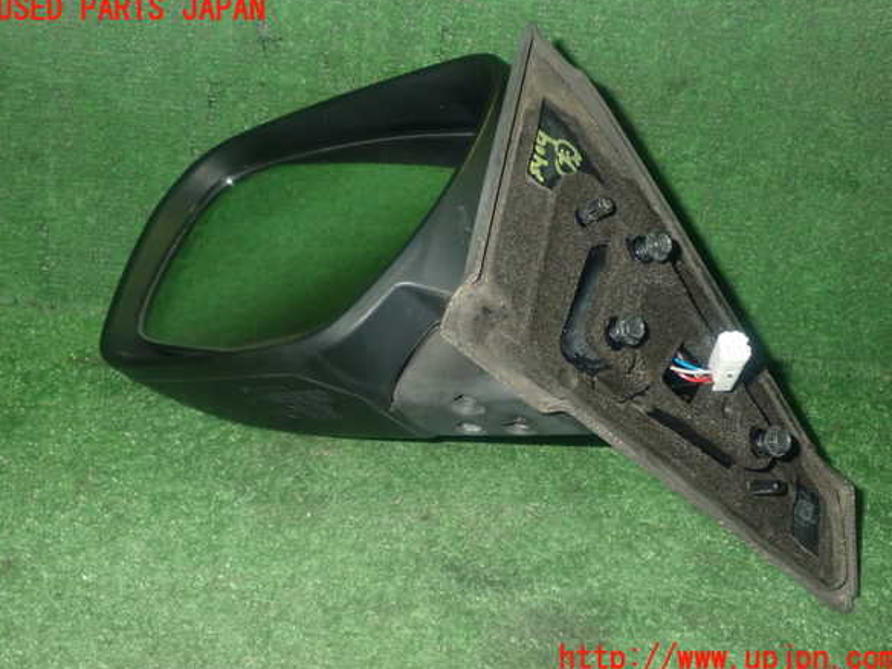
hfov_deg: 50.1
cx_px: 446
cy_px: 334
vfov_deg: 38.7
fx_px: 953
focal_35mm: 37
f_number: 7.1
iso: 800
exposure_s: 1/40
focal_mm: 6.37
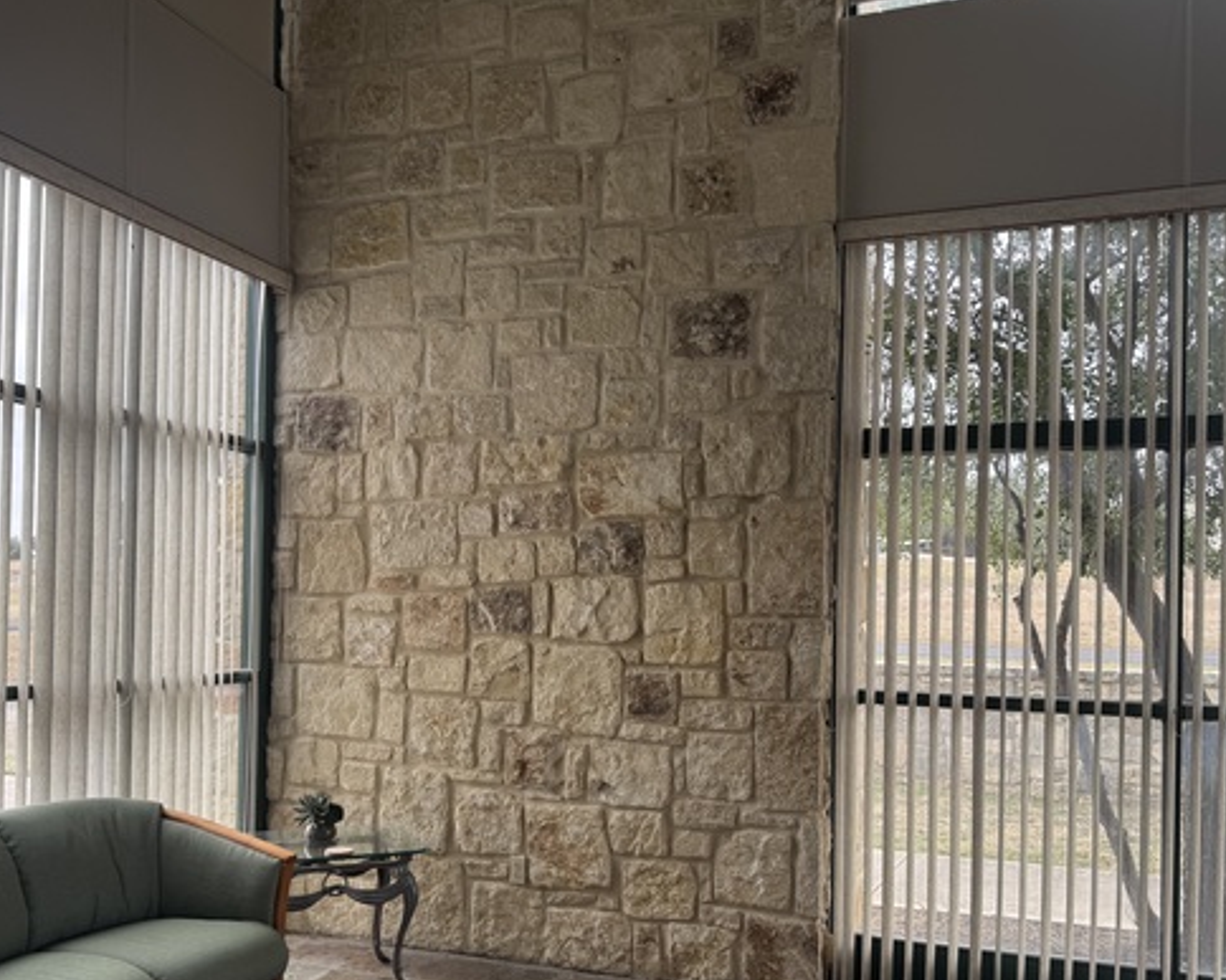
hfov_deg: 57.2
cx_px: 593
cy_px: 593
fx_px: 1125
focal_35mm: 31
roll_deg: -1.2
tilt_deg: +0.1
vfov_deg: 46.8
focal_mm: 6.76
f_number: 1.78
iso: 64
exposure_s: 1/121
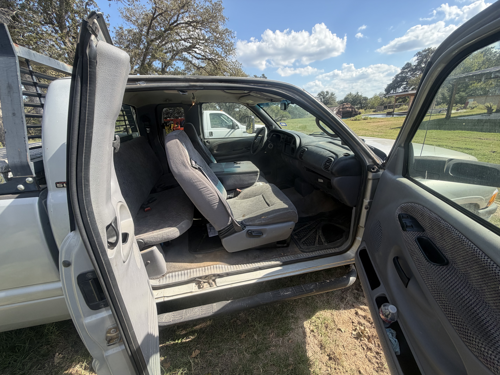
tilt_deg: -20.5
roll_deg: +6.2
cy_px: 188
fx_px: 202
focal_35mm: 14
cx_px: 250
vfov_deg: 85.7
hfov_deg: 102.1
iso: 50
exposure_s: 1/502
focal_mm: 2.22
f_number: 2.2
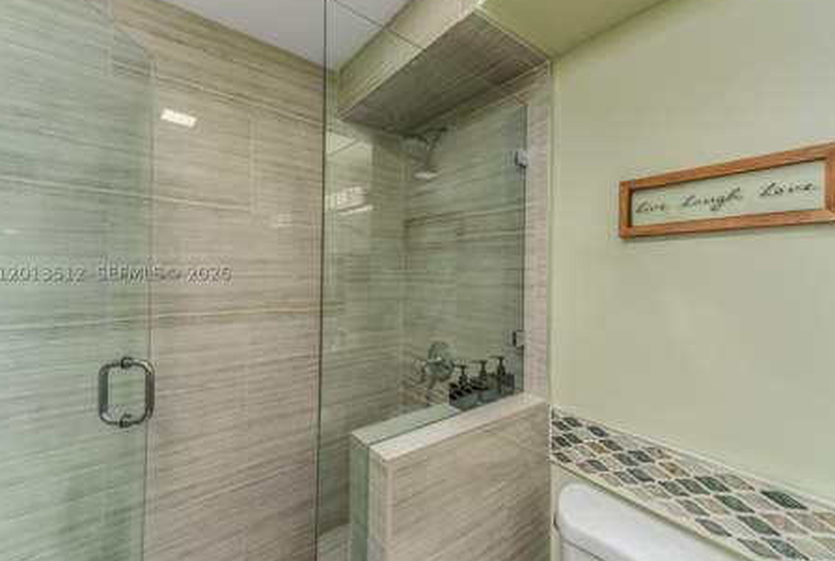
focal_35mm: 15
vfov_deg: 77.6
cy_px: 272
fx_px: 349
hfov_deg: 100.2
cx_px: 427
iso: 200
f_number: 8
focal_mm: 14
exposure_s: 1/100
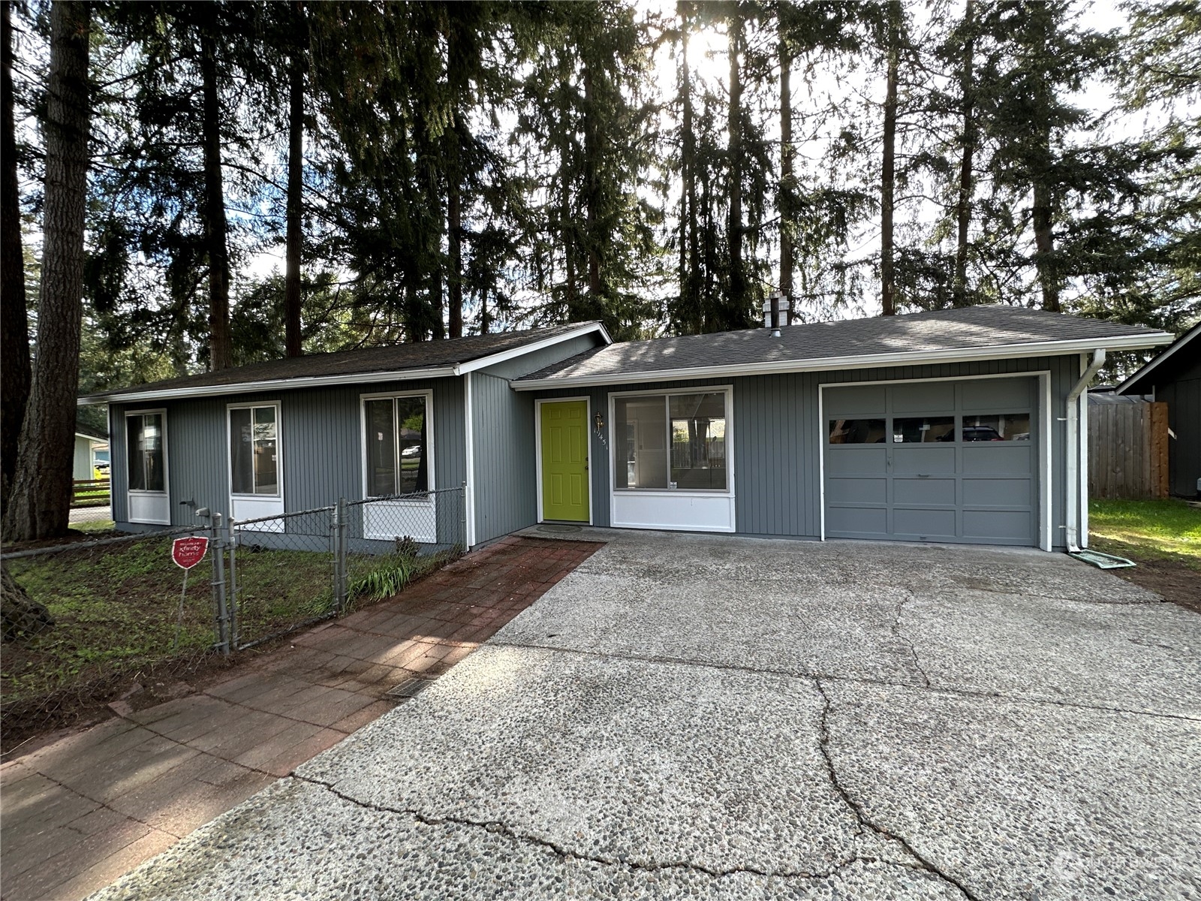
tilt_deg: -1.0
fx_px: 486
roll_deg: +1.6
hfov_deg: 102.1
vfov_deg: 85.7
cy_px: 450
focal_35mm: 14
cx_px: 600
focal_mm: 2.22
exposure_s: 1/186
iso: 40
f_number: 2.2
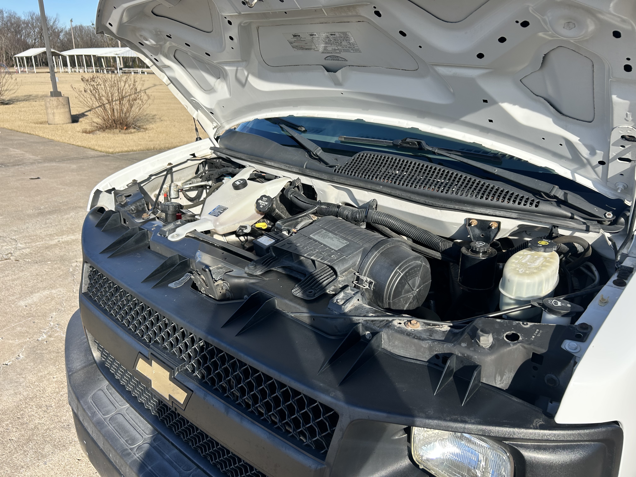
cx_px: 318
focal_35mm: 26
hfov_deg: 67.3
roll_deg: -0.2
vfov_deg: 53.1
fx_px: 478
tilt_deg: -20.8
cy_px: 238
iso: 50
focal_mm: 5.7
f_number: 1.5
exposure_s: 1/1838
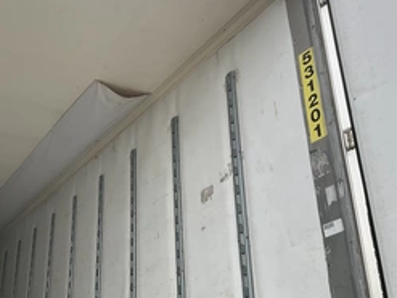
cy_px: 121
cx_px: 127
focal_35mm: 47
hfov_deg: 39.9
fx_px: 539
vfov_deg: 30.8
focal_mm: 3
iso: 25
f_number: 1.8
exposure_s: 1/419
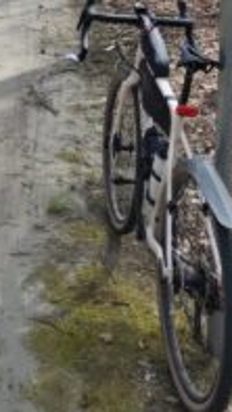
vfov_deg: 27.1
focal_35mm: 69
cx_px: 10
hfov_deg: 17.2
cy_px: -79
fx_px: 754
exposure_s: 1/395
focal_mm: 4.7
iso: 50
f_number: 1.79
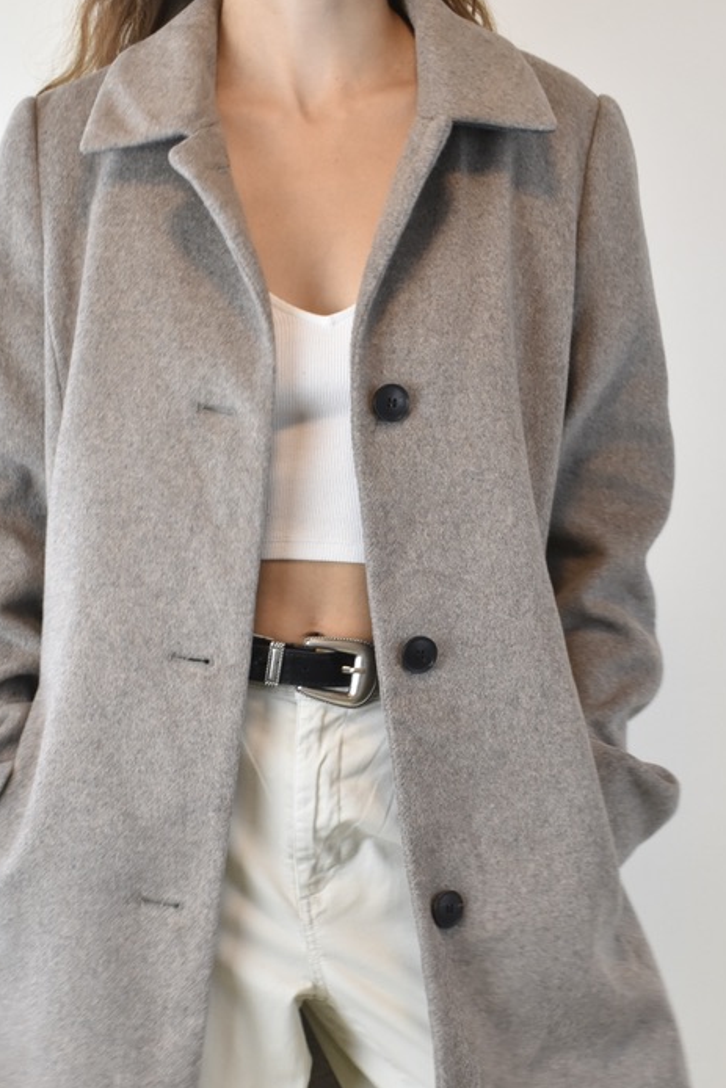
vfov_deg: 27.5
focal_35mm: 73
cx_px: 287
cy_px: 792
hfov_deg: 18.7
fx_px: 2200
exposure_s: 1/30
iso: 1000
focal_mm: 31
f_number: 13
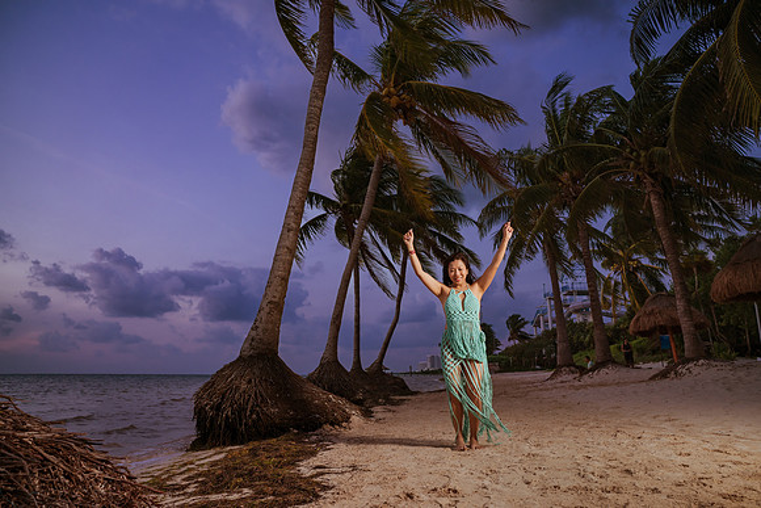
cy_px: 254
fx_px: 460
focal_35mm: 22
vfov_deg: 57.8
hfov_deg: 79.2
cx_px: 380
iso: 200
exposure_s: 1/160
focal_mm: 20
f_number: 4
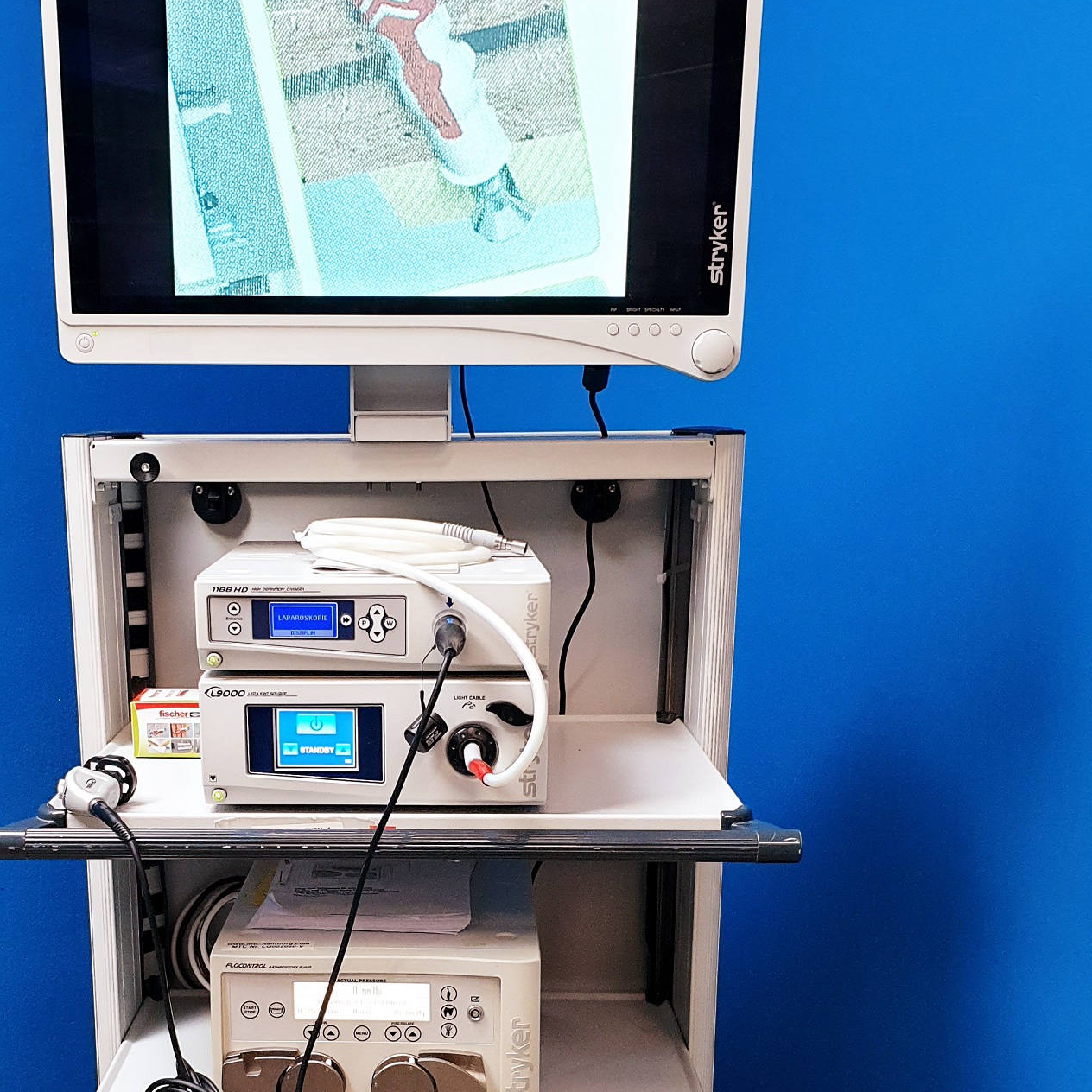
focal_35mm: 44
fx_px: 1570
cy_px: 842
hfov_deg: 38.0
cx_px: 382
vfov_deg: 37.2
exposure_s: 1/50
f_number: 2.4
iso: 200
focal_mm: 4.3
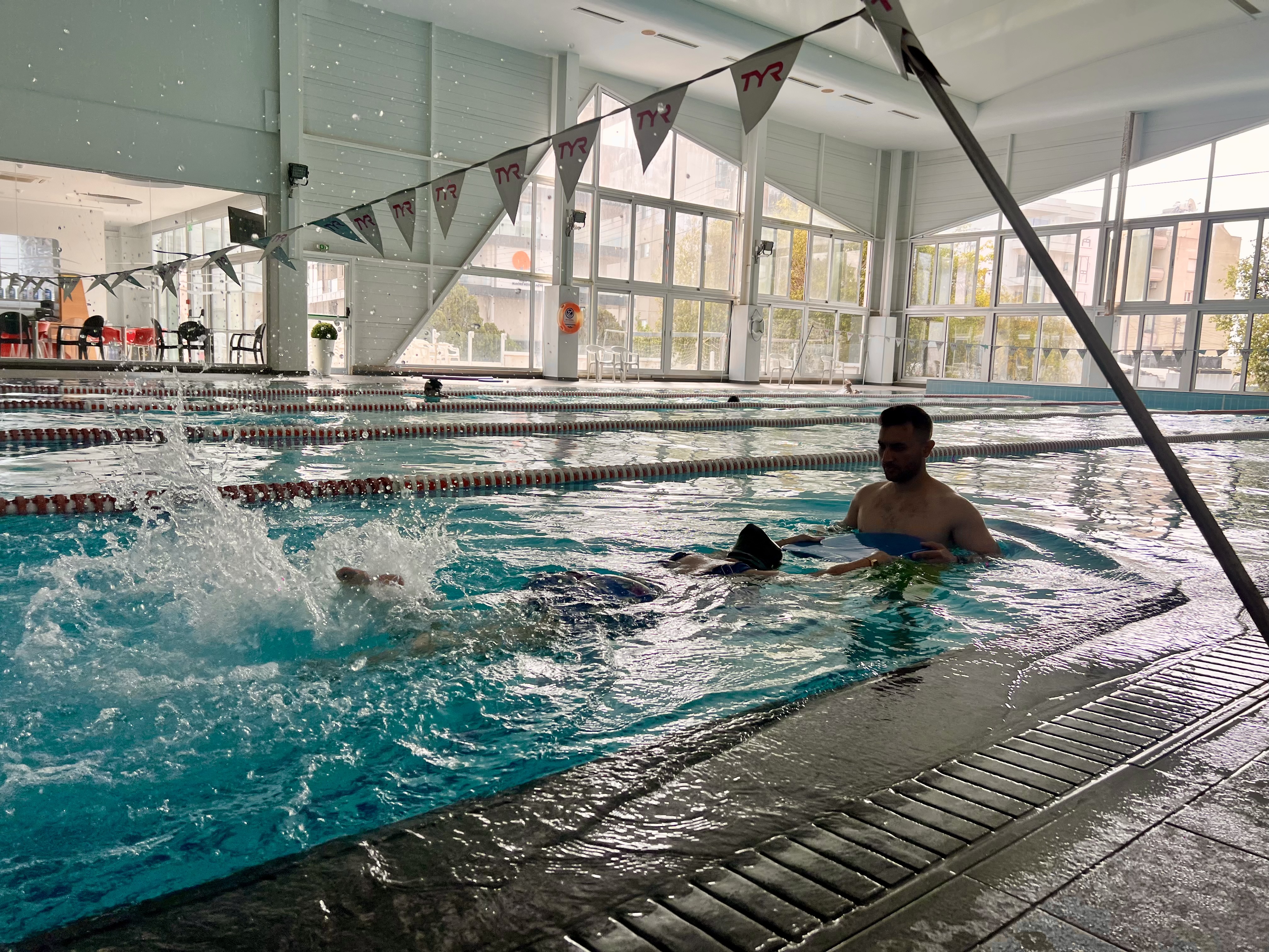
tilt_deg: -6.6
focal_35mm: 26
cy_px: 476
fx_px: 953
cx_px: 634
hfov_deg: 67.3
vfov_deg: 53.1
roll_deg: -2.6
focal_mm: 5.7
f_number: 1.5
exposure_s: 1/302
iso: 50
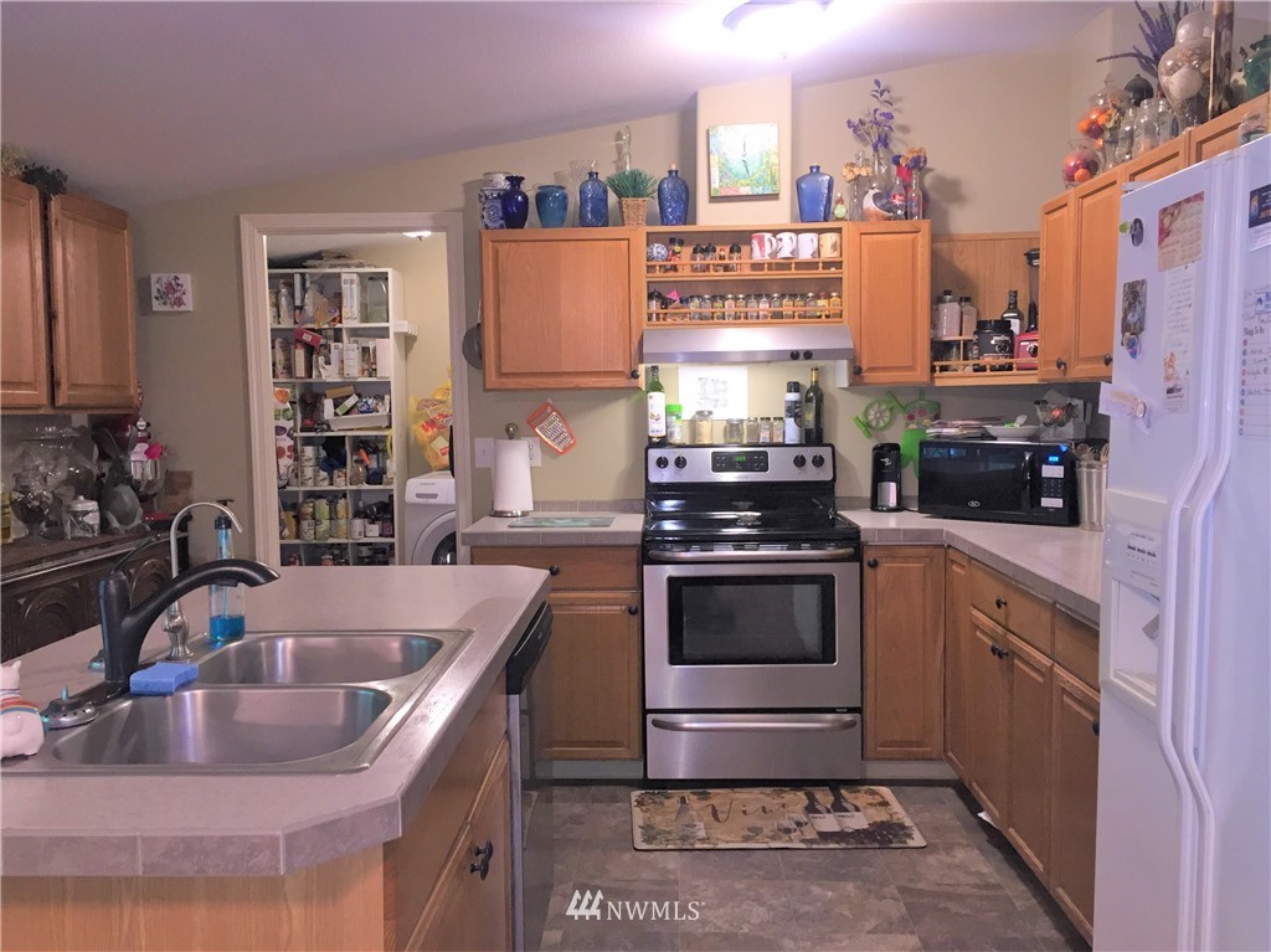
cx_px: 636
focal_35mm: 29
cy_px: 476
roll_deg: +0.6
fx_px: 1064
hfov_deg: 61.7
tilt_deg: -4.5
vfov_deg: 48.2
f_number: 2.2
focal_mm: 4.15
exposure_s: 1/20
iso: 125
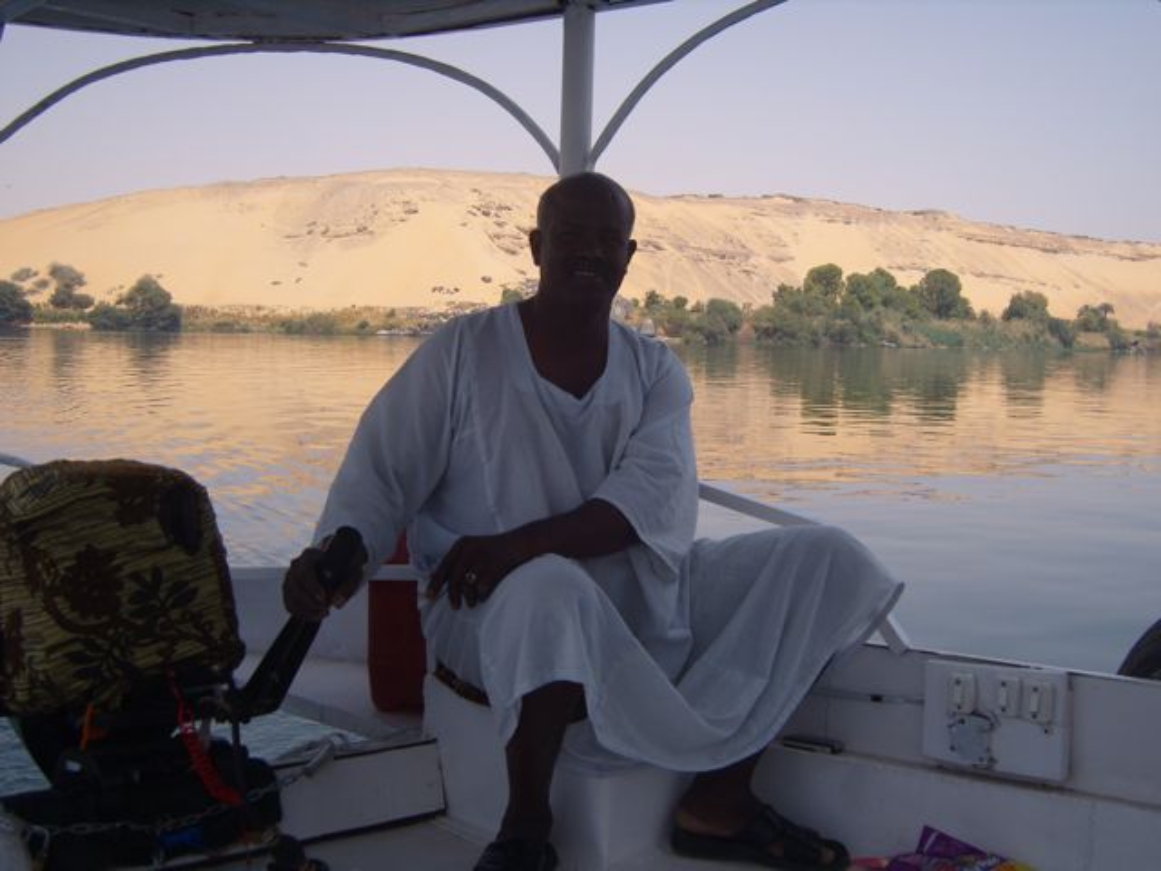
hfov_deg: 42.9
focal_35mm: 44
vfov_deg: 32.9
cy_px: 436
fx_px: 1476
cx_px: 580
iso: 80
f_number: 7.9
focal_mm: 9.2
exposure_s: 1/250
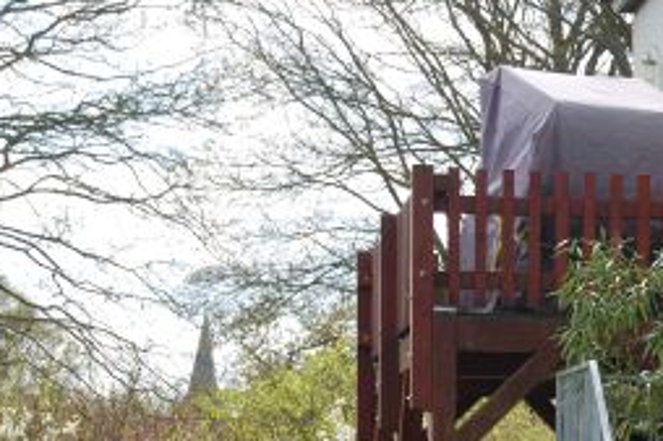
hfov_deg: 11.1
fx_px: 3386
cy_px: 445
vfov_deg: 7.4
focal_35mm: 184
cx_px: 577
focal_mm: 52
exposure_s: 1/250
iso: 200
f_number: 8
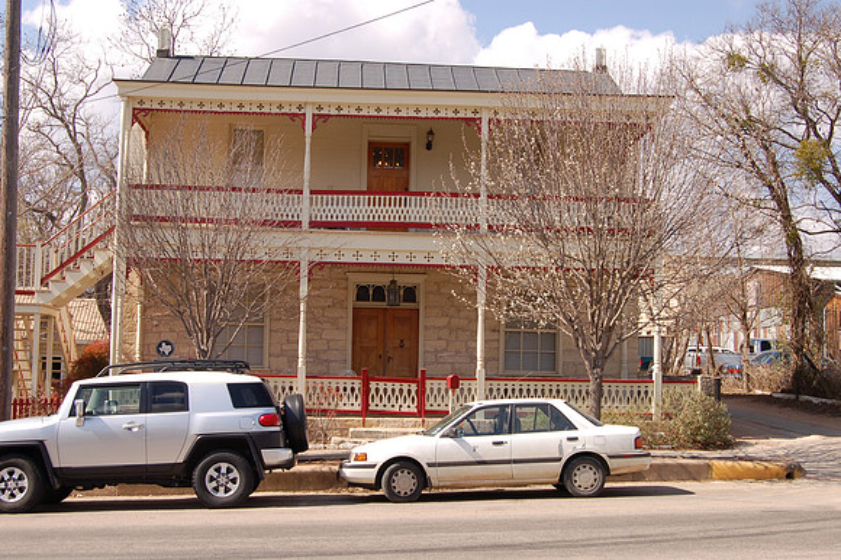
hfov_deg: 42.3
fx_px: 1086
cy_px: 280
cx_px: 420
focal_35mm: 46
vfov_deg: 28.9
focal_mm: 31
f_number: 11
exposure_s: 1/160
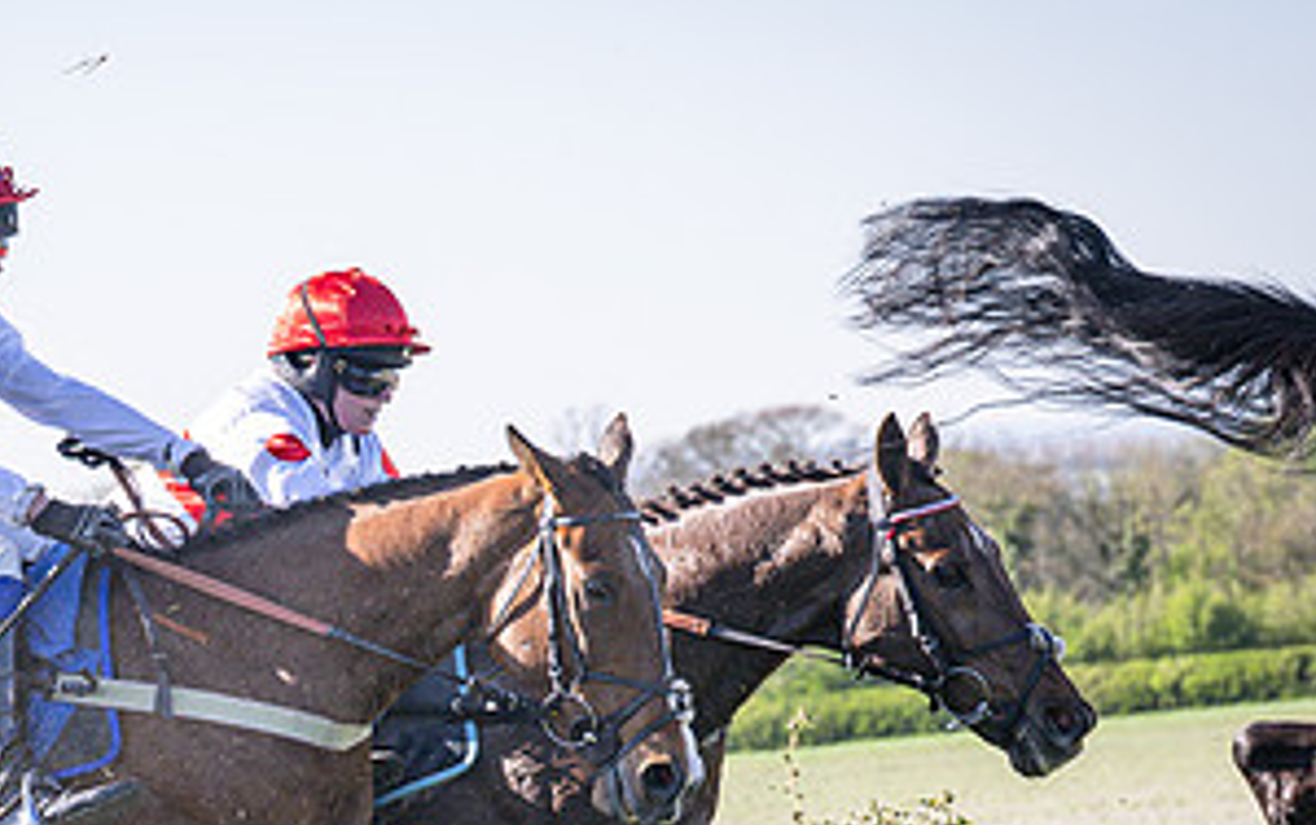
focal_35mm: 222
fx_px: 7968
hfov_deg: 9.4
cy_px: 883
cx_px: 224
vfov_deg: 5.9
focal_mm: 70
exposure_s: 1/1600
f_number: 4
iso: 200
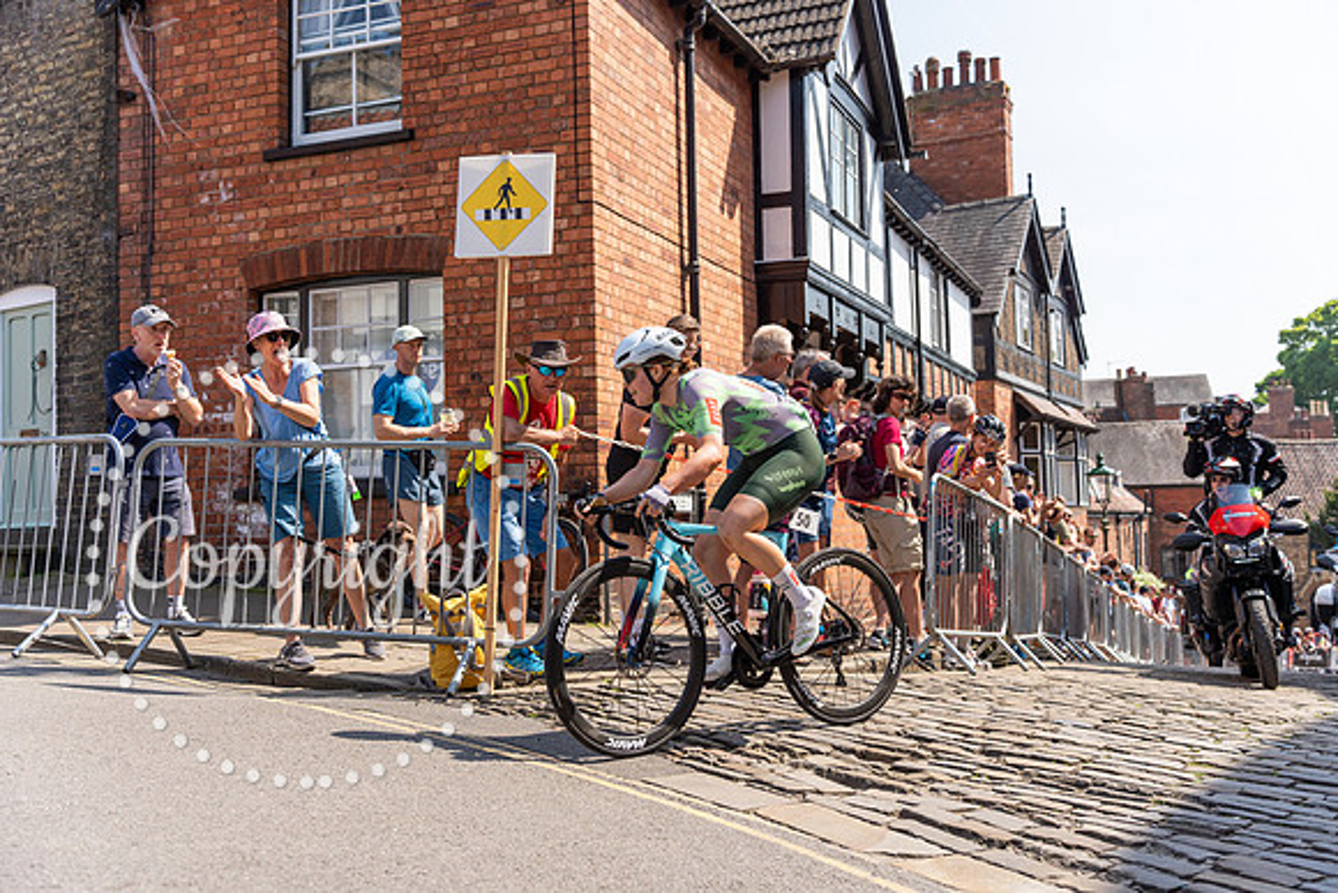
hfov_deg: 54.4
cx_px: 669
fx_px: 1301
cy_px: 446
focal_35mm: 35
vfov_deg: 37.9
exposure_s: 1/2500
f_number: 3.5
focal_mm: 35
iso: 160
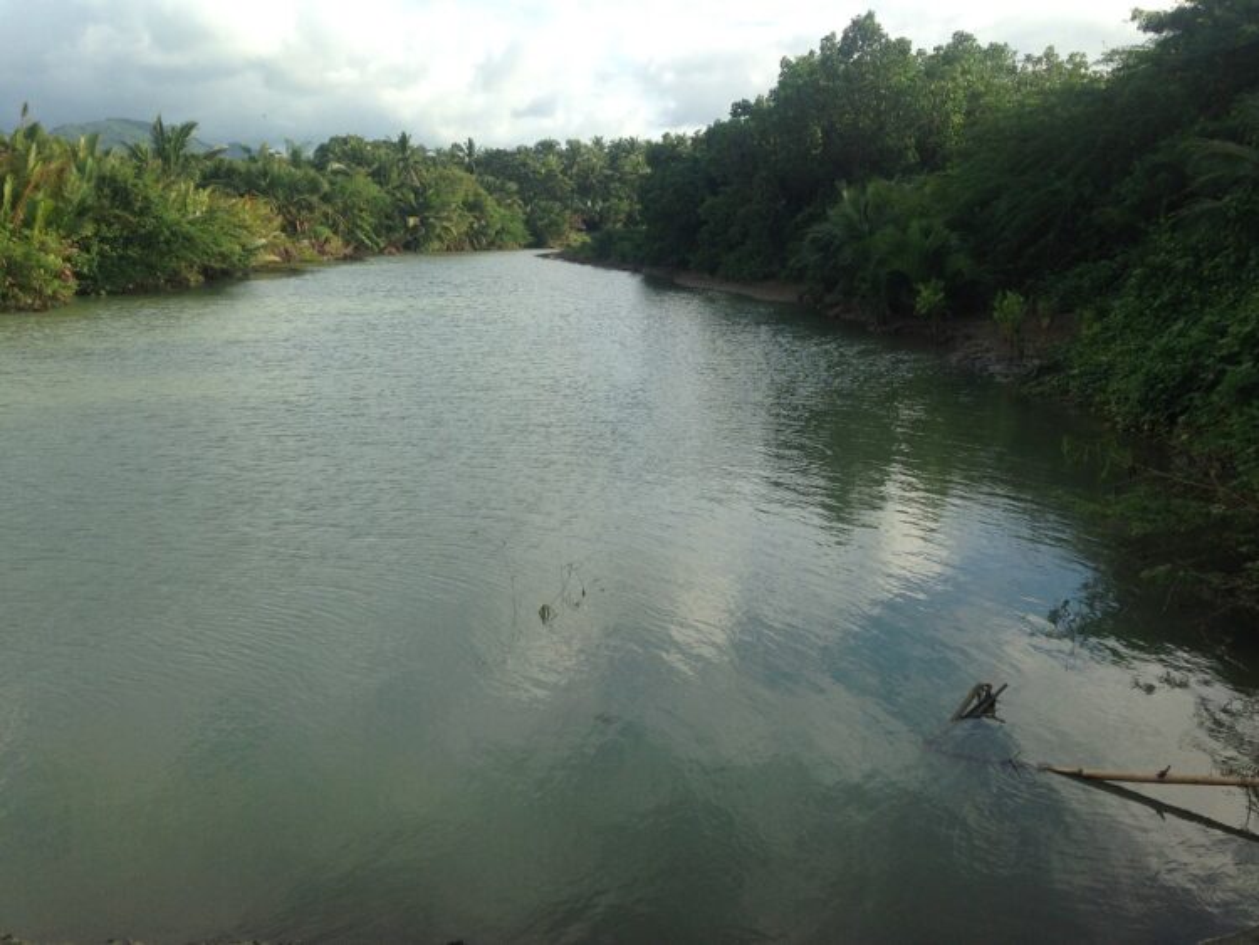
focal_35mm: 33
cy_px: 472
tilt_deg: -10.7
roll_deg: -0.4
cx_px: 630
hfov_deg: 55.3
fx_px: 1201
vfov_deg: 43.0
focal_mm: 4.12
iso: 50
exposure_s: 1/809
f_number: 2.4
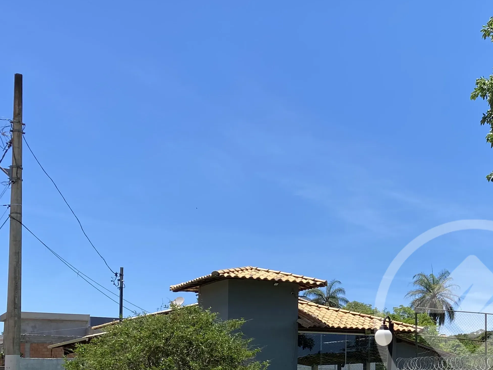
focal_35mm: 54
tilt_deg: +5.5
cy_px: 320
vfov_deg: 26.3
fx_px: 769
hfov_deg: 33.1
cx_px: 474
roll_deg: +0.8
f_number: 1.8
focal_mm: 4.25
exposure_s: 1/2268
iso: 32
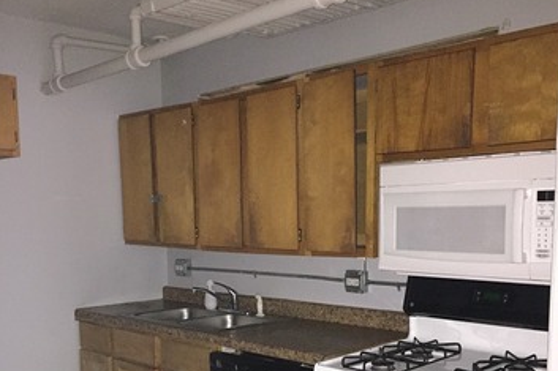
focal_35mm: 41
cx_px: 281
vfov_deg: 31.8
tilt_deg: -5.4
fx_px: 635
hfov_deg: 47.4
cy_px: 292
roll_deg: +0.1
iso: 500
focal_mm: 4.15
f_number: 2.2
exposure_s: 1/16
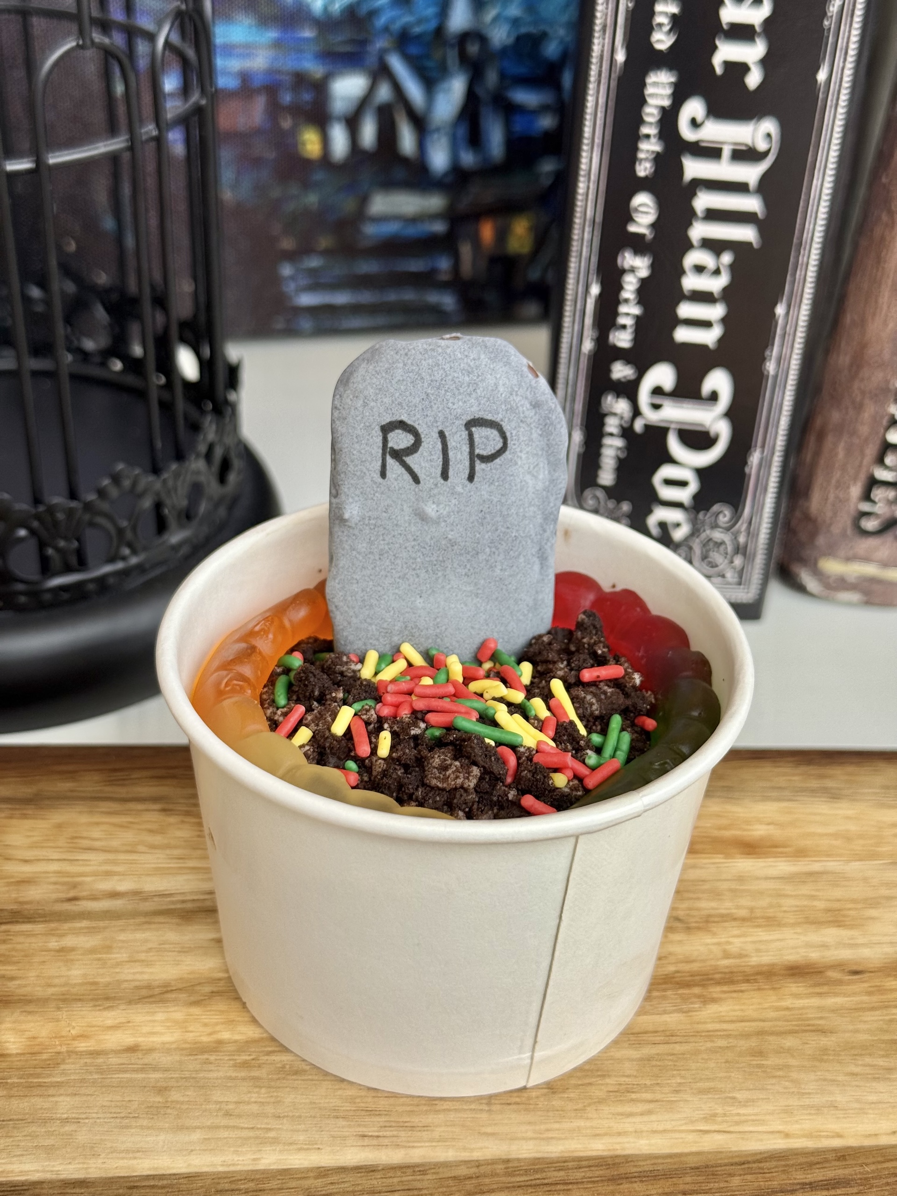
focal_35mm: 48
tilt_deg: -32.9
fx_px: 1658
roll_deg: -3.6
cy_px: 598
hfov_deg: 30.3
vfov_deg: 39.7
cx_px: 448
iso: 80
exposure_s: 1/1330
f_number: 1.78
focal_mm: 6.76
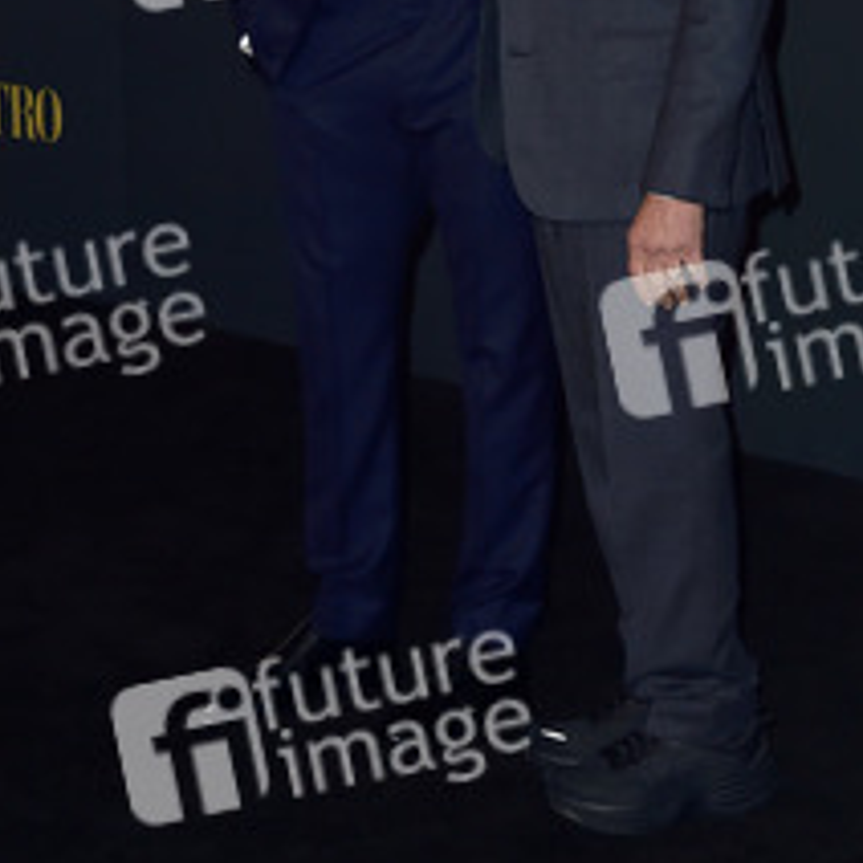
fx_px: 3074
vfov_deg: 15.8
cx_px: 442
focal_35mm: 109
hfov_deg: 16.0
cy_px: 118
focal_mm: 68
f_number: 6.3
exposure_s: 1/250
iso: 320
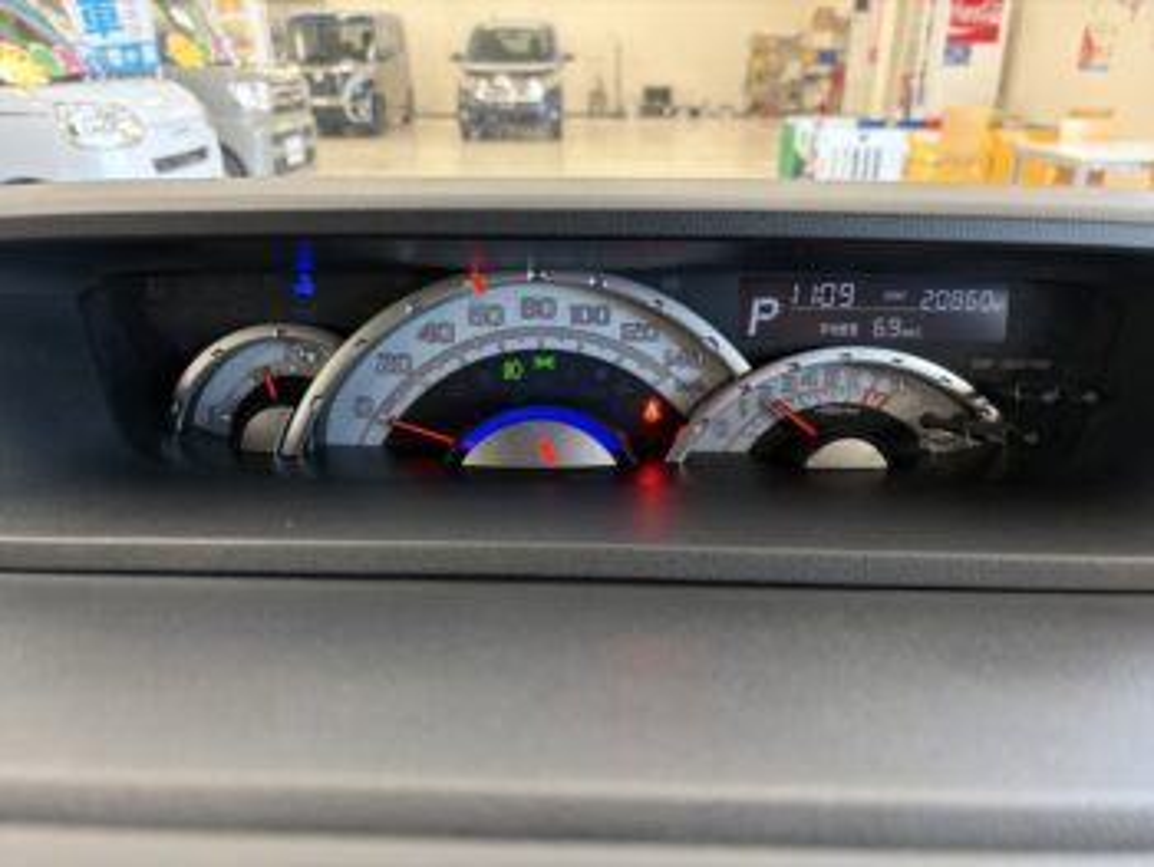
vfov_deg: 53.1
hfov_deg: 67.3
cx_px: 577
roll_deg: +0.4
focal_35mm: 26
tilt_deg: -22.8
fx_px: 867
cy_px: 434
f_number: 1.6
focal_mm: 5.96
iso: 160
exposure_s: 1/53
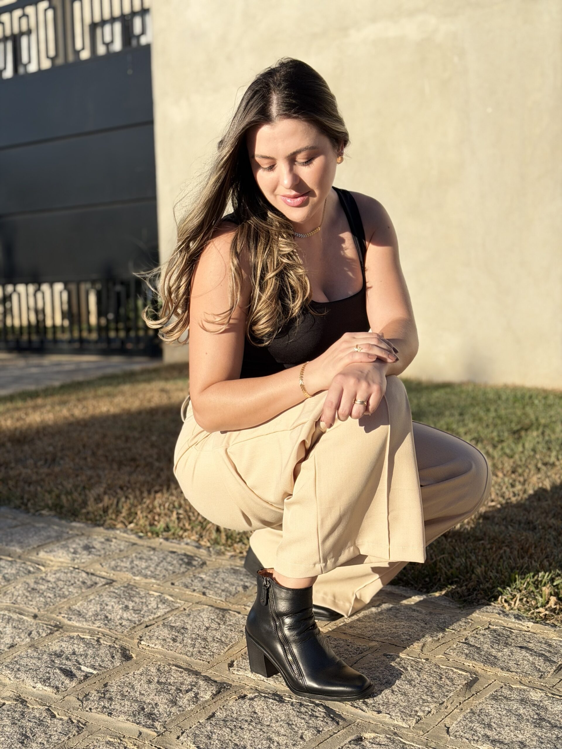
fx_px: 1039
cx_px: 281
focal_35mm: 48
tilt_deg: -4.7
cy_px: 374
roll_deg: +0.4
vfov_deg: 39.7
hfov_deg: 30.3
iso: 64
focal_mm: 6.76
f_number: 1.78
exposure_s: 1/4329
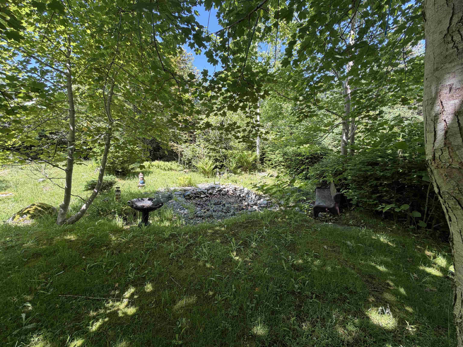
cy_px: 174
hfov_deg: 102.1
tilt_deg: -10.0
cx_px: 232
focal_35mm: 14
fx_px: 187
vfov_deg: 85.7
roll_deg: +0.1
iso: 50
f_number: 2.2
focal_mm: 2.22
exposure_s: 1/121
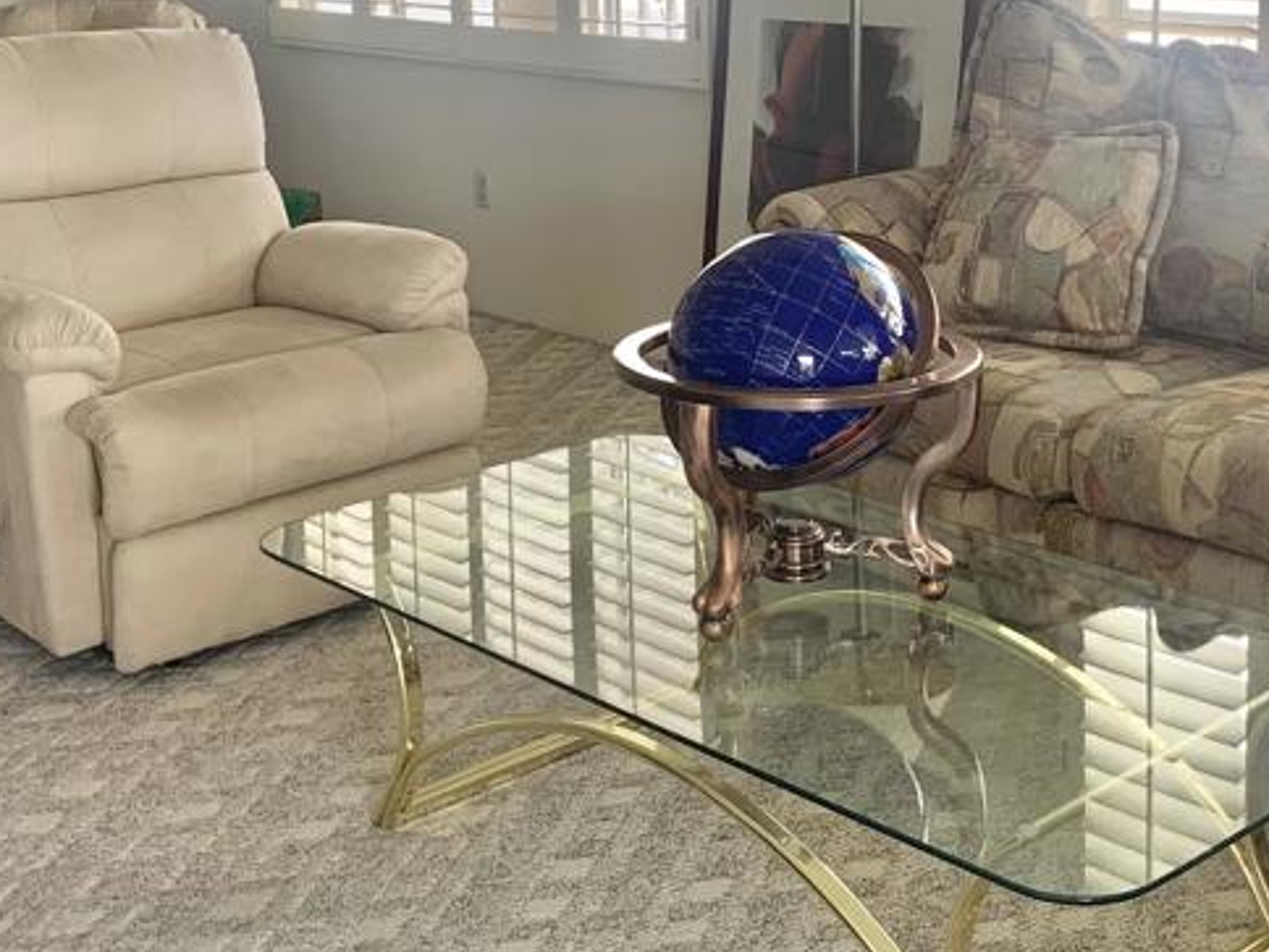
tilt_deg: -10.5
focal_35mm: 55
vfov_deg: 26.1
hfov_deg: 34.9
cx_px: 742
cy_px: 205
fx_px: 2016
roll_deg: +0.5
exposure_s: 1/121
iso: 50
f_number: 1.8
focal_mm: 4.25
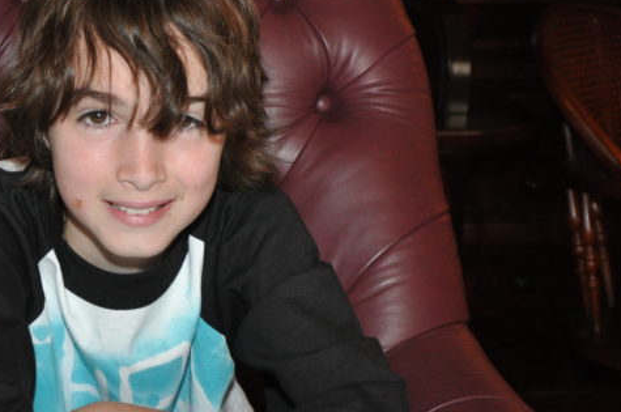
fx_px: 1894
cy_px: 260
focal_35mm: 110
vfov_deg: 12.4
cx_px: 149
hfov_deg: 18.5
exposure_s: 1/60
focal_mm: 34
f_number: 4.2
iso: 800
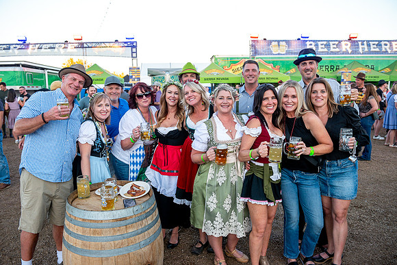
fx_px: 309
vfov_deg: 46.4
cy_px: 132
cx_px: 198
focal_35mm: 28
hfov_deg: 65.5
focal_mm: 28
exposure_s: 1/400
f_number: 4
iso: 640
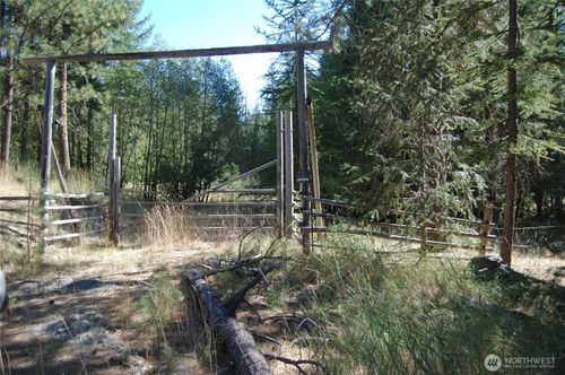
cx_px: 282
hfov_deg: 67.4
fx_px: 423
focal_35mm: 27
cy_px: 188
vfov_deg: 47.8
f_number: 3.5
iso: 250
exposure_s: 1/500
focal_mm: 18
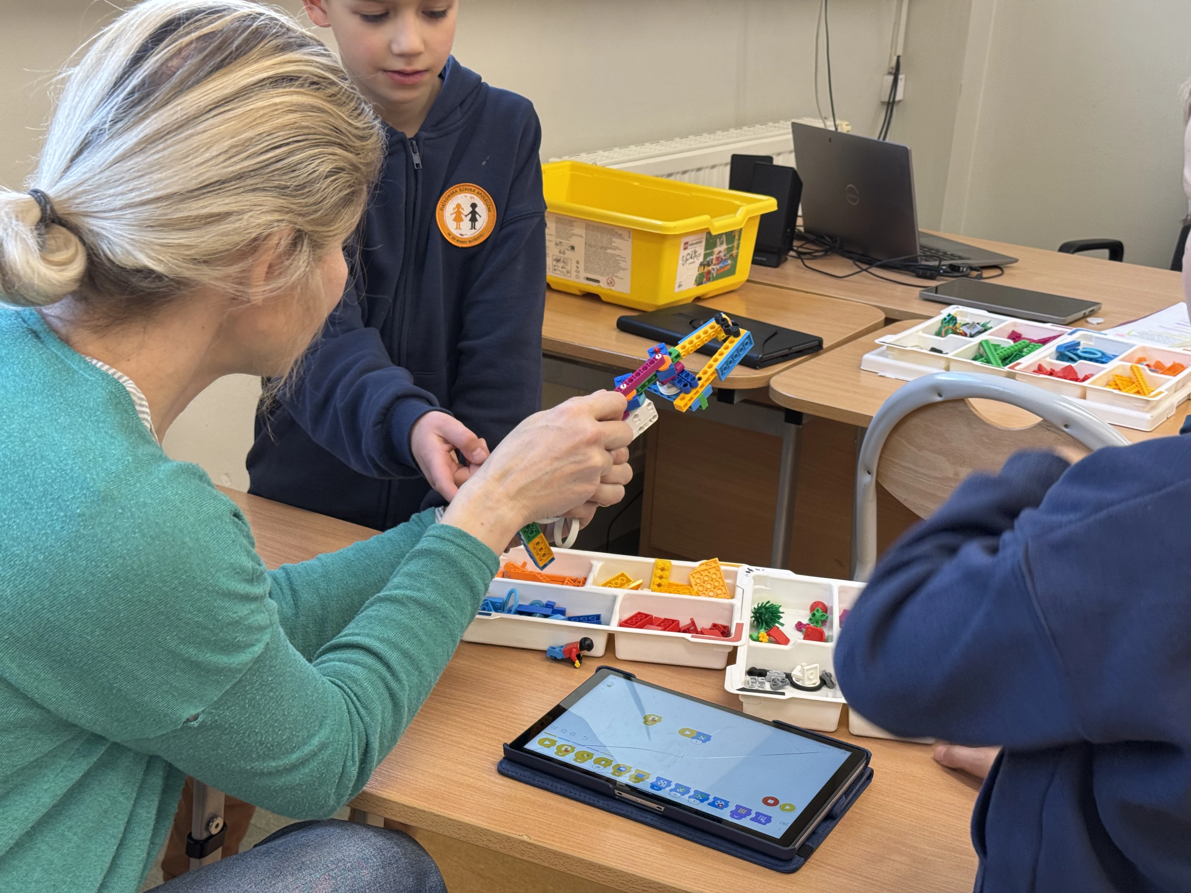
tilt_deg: -18.1
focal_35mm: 48
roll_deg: -3.3
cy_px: 446
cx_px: 596
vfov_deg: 30.3
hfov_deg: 39.7
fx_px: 1651
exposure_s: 1/50
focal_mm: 6.76
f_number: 1.78
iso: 80
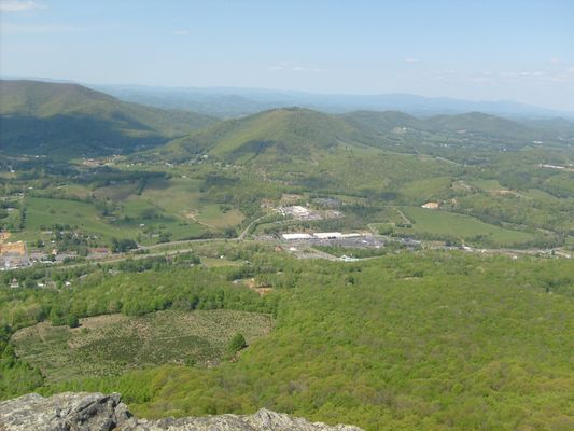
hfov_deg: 52.6
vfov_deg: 40.7
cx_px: 287
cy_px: 216
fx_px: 580
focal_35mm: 35
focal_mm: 5.8
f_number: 7.1
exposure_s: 1/250
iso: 80
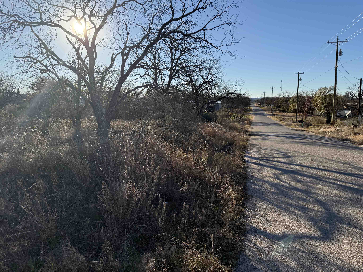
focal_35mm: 24
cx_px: 182
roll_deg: +2.3
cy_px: 136
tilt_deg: -3.0
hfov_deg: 71.6
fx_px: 252
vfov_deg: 56.8
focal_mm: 6.76
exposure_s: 1/6173
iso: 100
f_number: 1.78
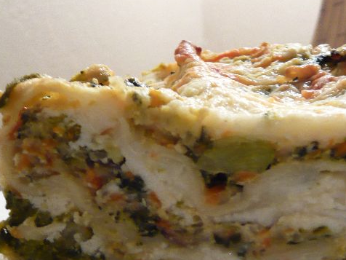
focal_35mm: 48
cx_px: 233
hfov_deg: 39.2
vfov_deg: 29.6
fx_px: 480
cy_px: 205
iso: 200
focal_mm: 4.6
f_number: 2.8
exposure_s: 1/10
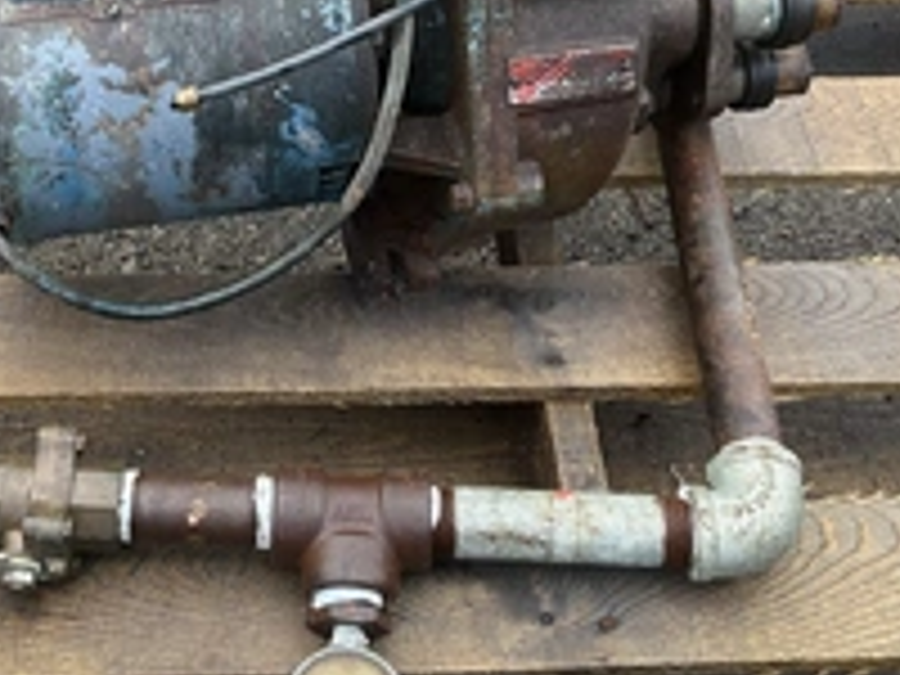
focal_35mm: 58
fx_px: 1508
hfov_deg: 33.0
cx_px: 302
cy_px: 112
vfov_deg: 24.7
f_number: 1.8
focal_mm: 3
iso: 25
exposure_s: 1/122
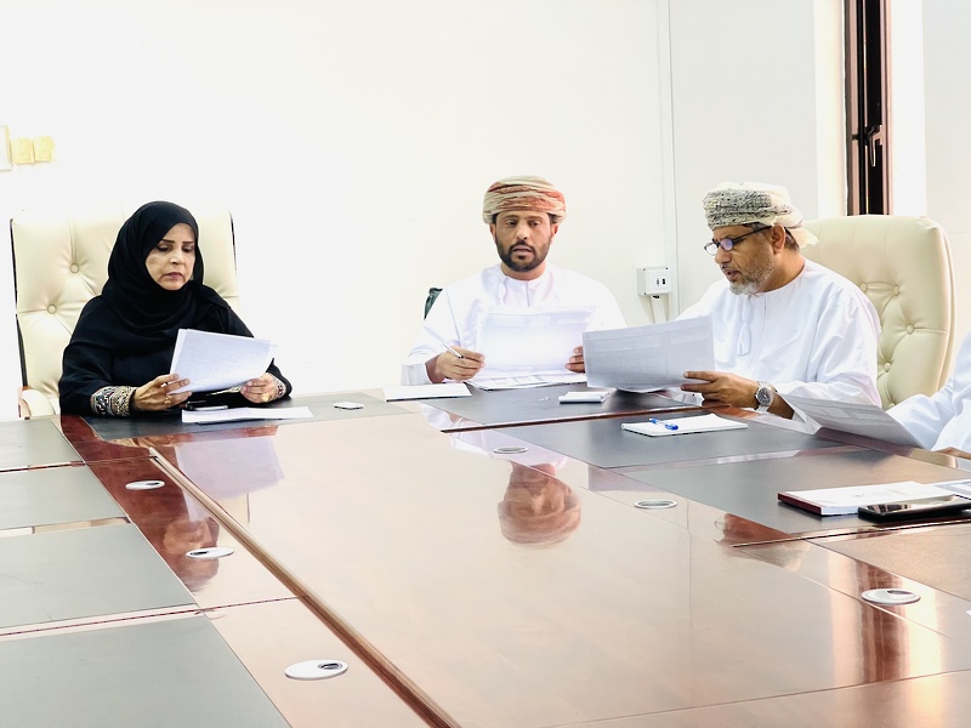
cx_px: 486
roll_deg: +3.5
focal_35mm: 64
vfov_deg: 22.9
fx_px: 1795
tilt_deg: -5.4
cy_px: 364
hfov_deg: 30.3
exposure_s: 1/50
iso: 125
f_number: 2.2
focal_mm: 7.5
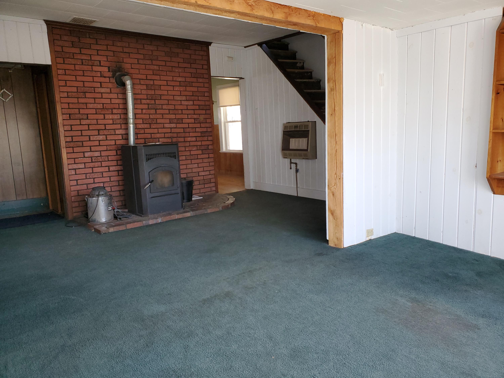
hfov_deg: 67.3
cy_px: 189
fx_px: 379
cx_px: 252
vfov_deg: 53.1
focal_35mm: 26
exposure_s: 1/60
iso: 125
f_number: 2.4
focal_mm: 4.3
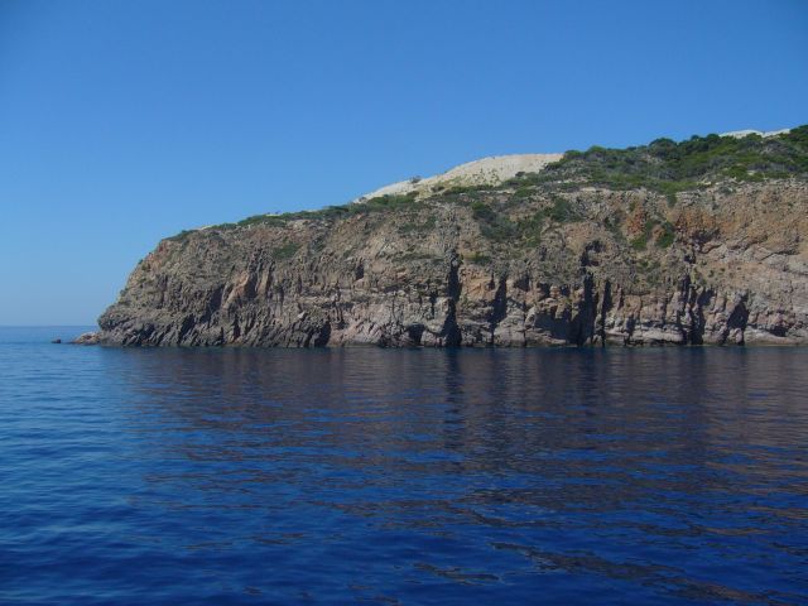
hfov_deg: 52.6
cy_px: 303
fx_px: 817
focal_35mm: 35
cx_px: 404
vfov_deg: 40.7
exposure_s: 1/640
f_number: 5.6
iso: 100
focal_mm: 5.8
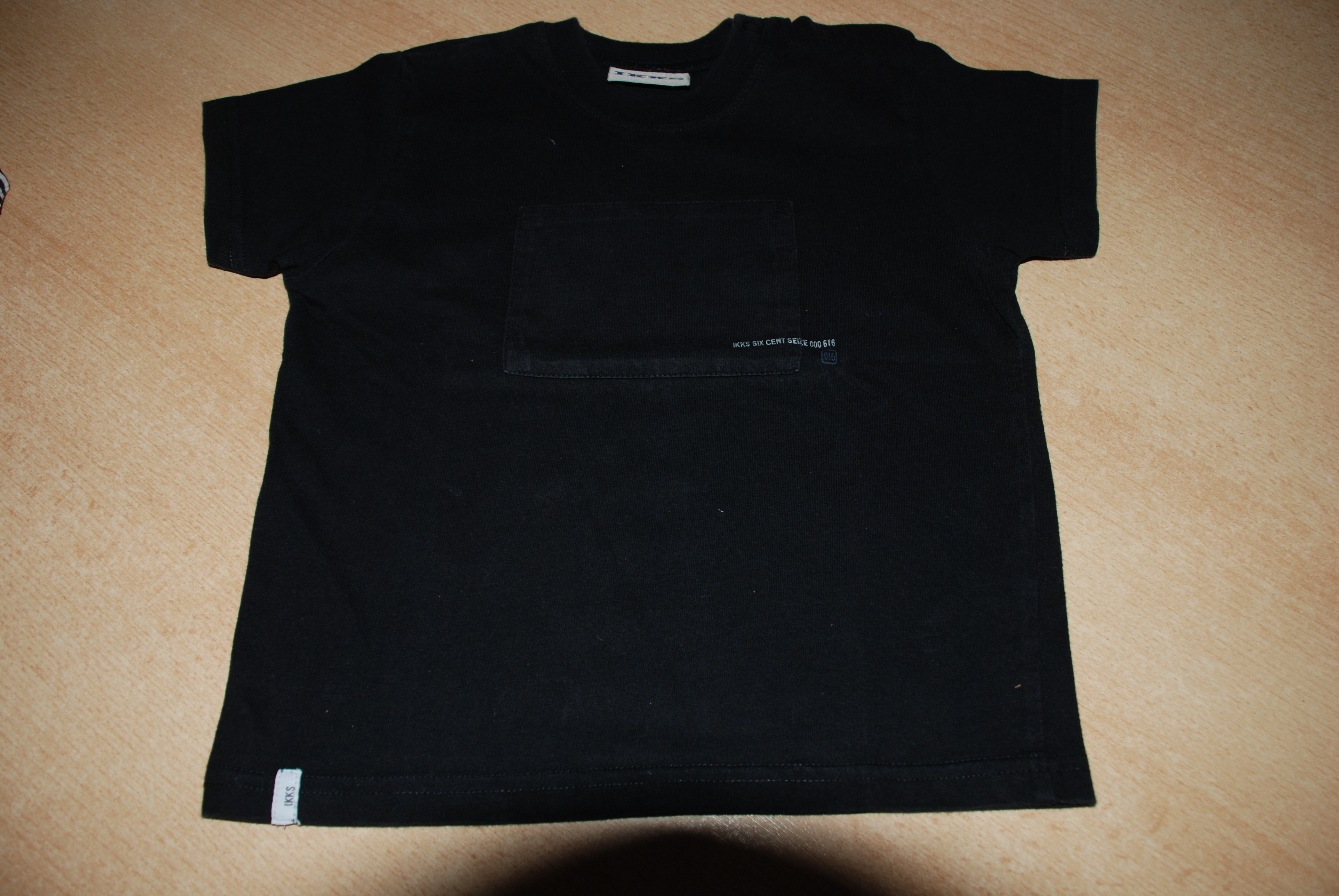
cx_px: 670
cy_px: 448
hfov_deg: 61.9
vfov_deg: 43.7
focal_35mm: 30
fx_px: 1117
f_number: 3.8
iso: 200
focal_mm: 20
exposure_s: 1/60
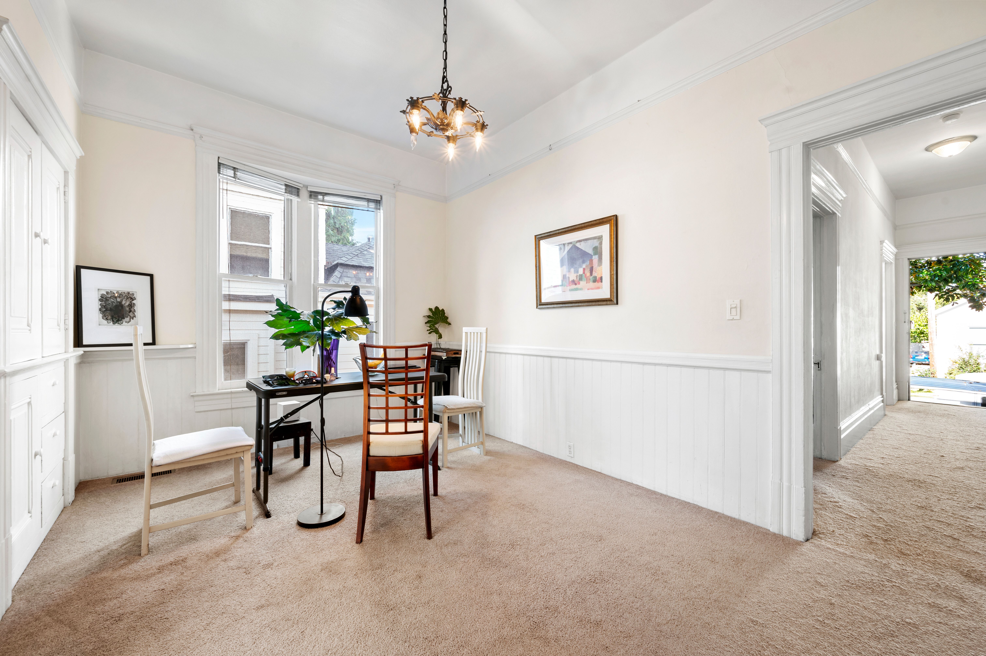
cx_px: 493
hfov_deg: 104.3
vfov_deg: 81.1
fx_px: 383
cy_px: 328
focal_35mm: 14
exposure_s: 1/2.5
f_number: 9
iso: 250
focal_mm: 14
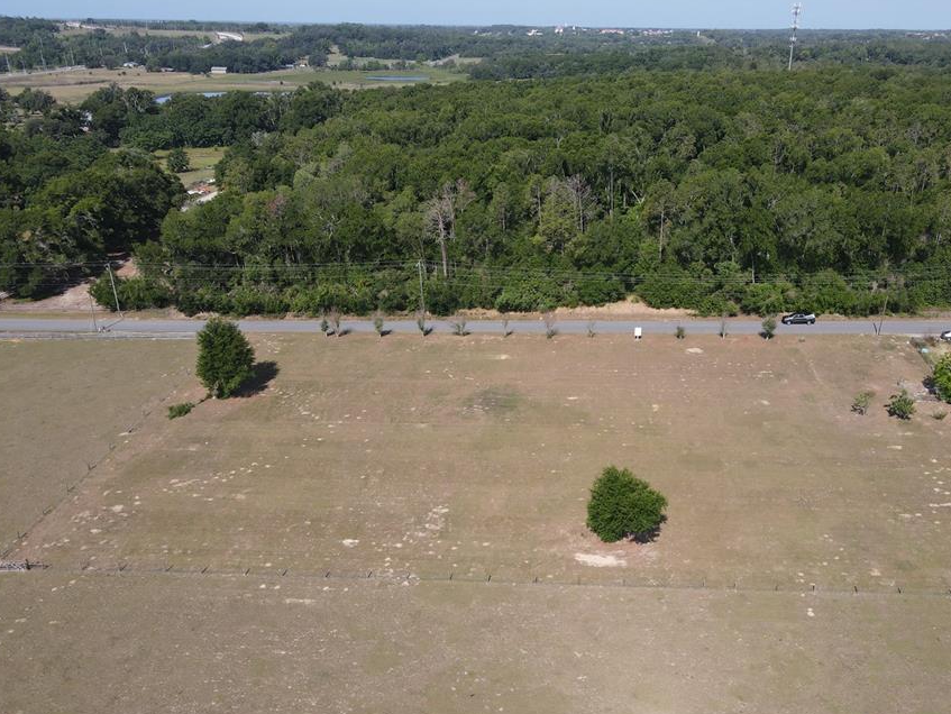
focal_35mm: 29
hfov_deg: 61.2
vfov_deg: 48.0
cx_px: 564
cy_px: 424
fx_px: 797
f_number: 2.8
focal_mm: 4.5
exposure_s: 1/640
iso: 110
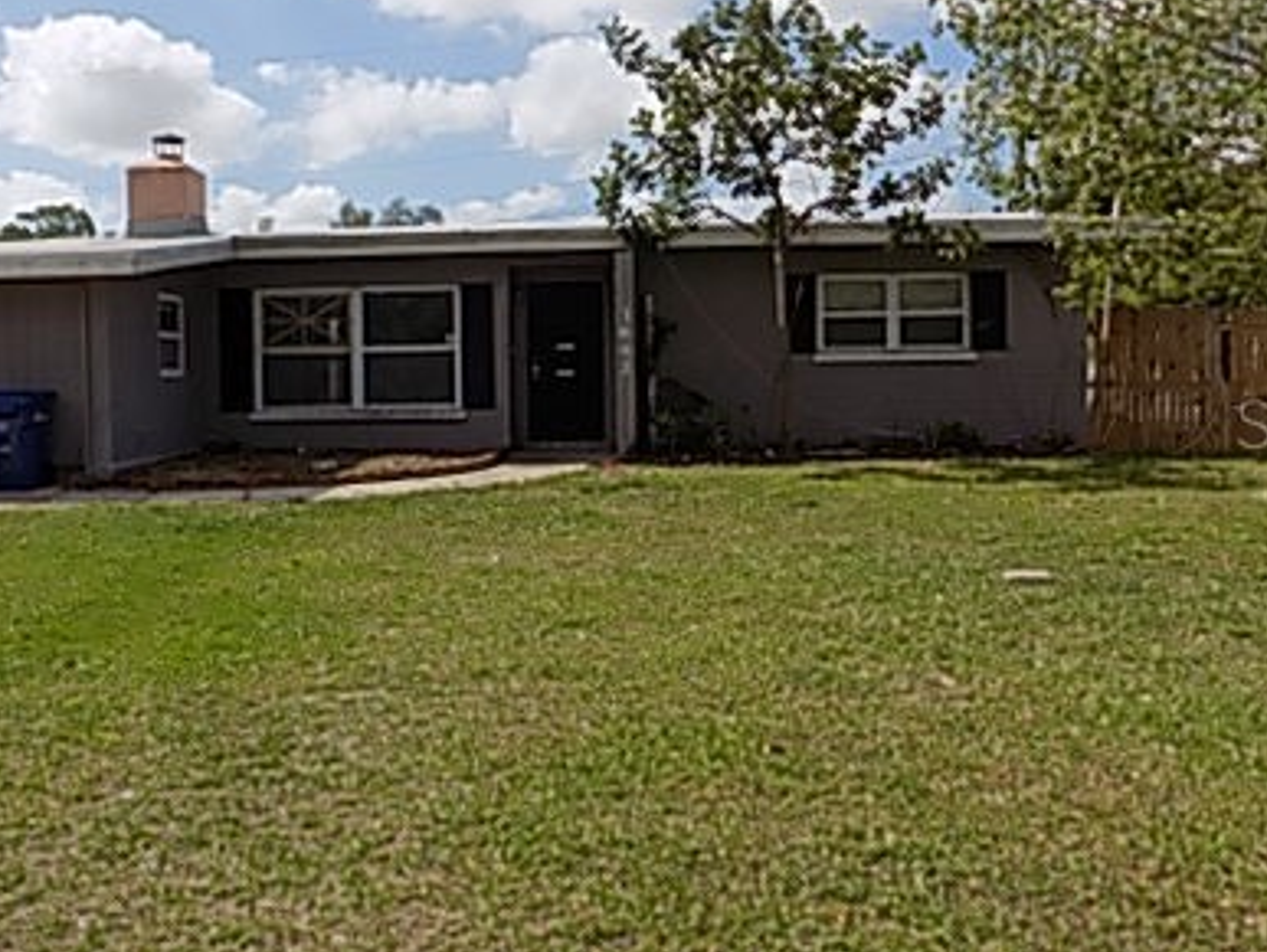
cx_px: 498
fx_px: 1392
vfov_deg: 37.7
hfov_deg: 48.6
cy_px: 422
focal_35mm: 38
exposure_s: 1/1500
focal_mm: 4
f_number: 3.1
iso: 80
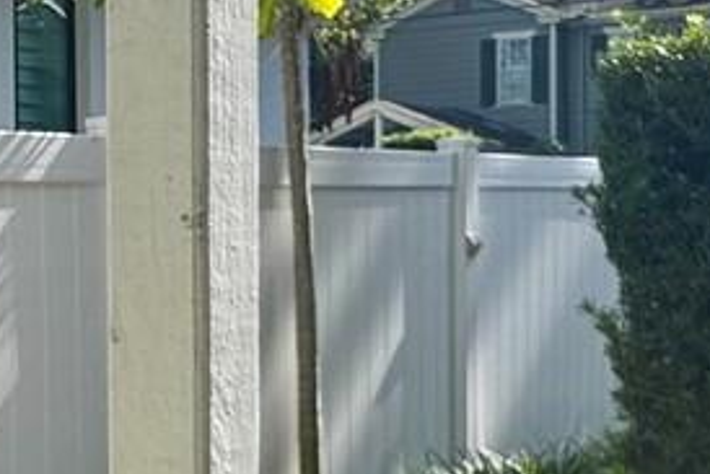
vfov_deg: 16.1
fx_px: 1677
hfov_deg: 23.2
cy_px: 308
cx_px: 44
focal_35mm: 85
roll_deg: +0.7
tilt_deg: -3.4
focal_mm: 2.22
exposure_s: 1/652
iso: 40
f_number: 2.2
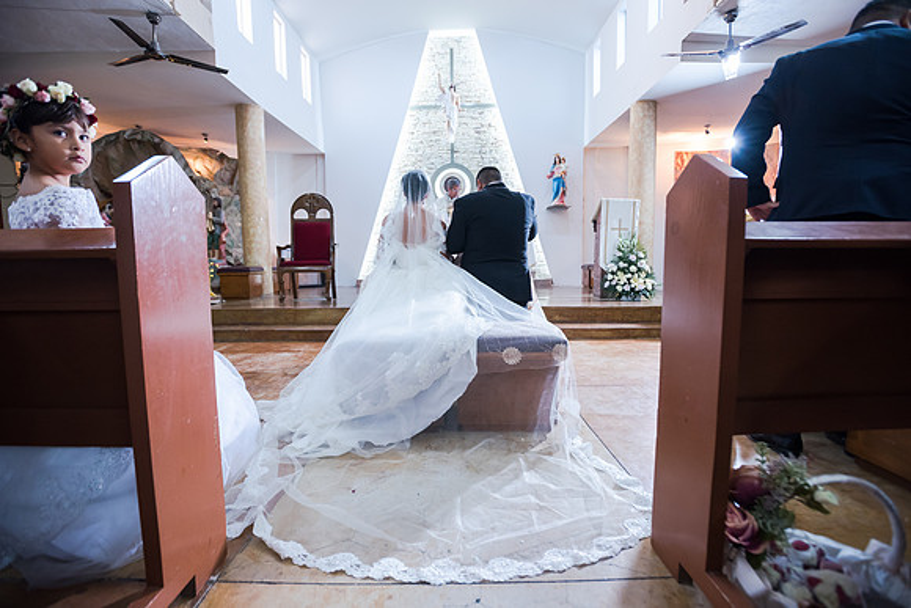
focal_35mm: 17
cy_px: 304
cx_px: 456
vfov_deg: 70.5
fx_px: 430
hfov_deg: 93.3
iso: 1600
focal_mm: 17
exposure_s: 1/80
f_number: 2.8
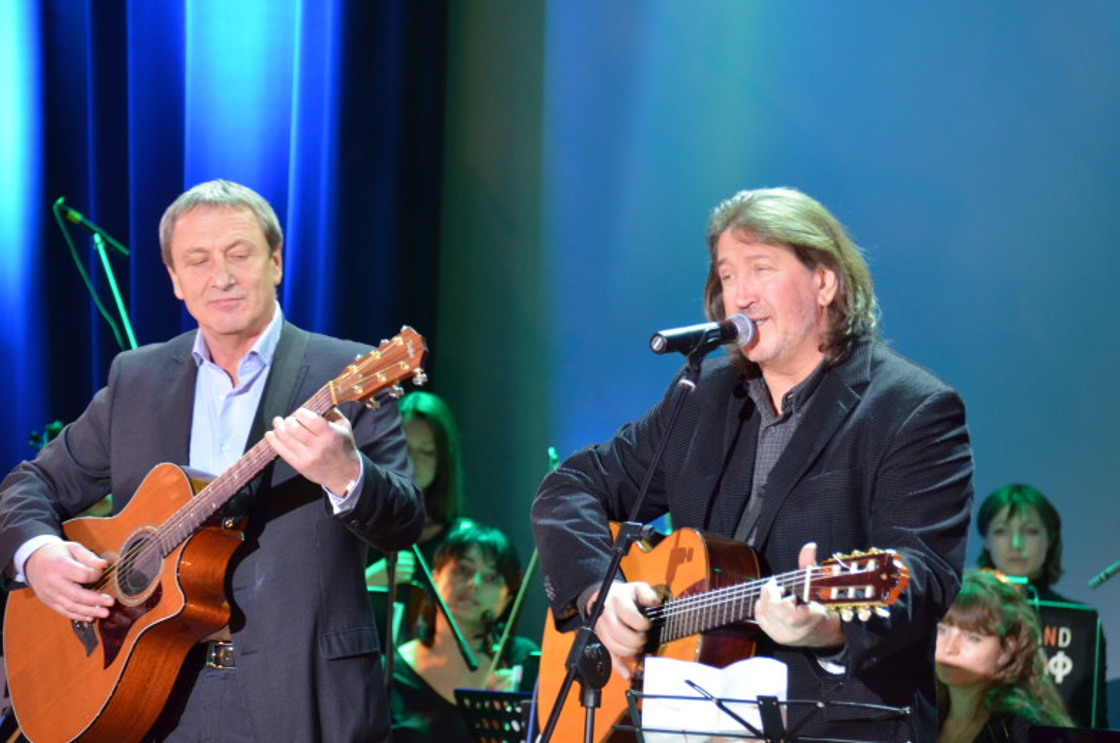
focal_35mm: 248
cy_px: 372
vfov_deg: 5.5
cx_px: 560
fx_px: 7686
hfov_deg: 8.3
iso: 1600
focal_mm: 165
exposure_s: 1/40
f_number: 5.6
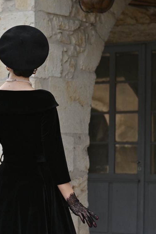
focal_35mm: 150
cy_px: 170
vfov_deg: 13.6
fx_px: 975
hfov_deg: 9.1
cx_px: 19
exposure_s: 1/1250
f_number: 4
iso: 160
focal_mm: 50
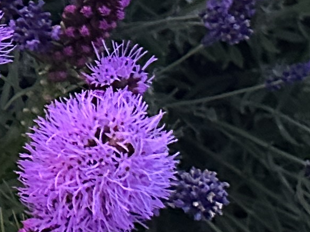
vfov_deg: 8.9
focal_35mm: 165
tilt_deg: -47.7
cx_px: -506
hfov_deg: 10.0
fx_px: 1478
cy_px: -45
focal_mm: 6.86
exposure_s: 1/40
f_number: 1.78
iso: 1000
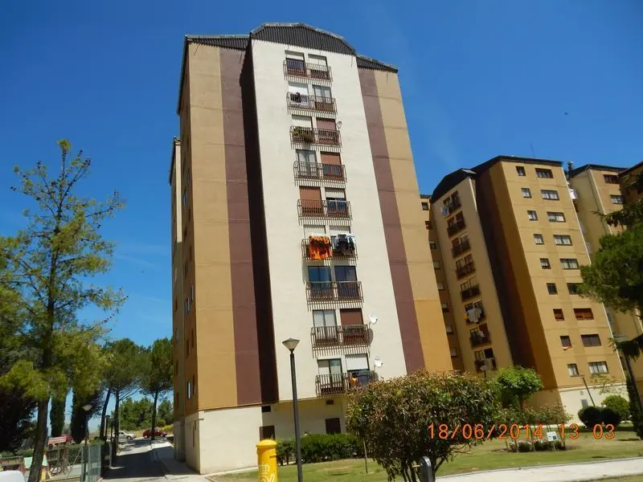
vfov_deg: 54.9
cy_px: 241
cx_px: 322
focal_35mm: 25
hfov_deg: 69.4
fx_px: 464
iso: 125
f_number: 6.4
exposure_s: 1/500
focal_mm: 4.5
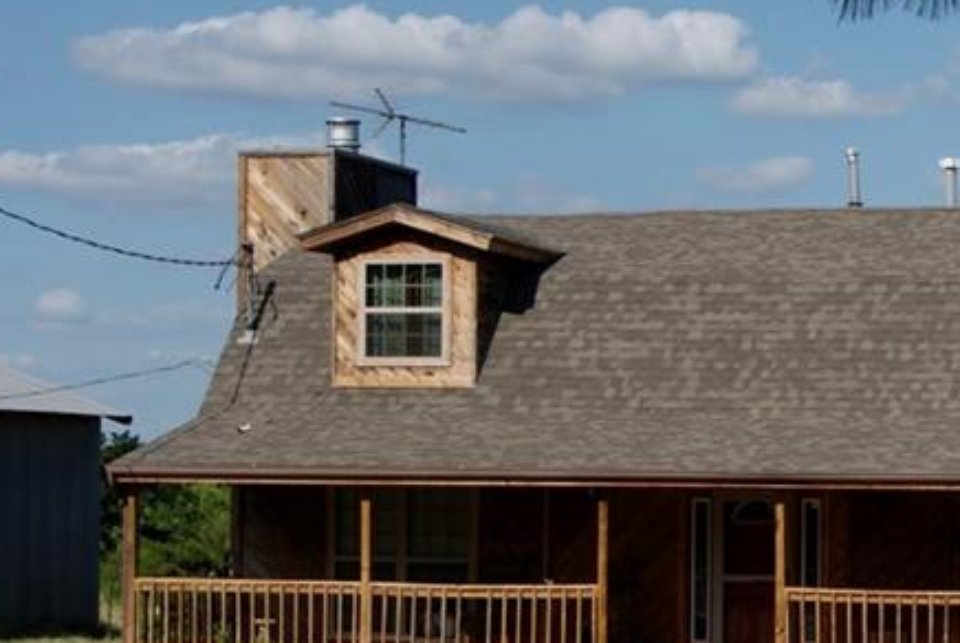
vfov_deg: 11.1
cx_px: 1030
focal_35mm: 123
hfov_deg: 16.2
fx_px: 3289
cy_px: 522
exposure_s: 1/200
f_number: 13
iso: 100
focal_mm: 35
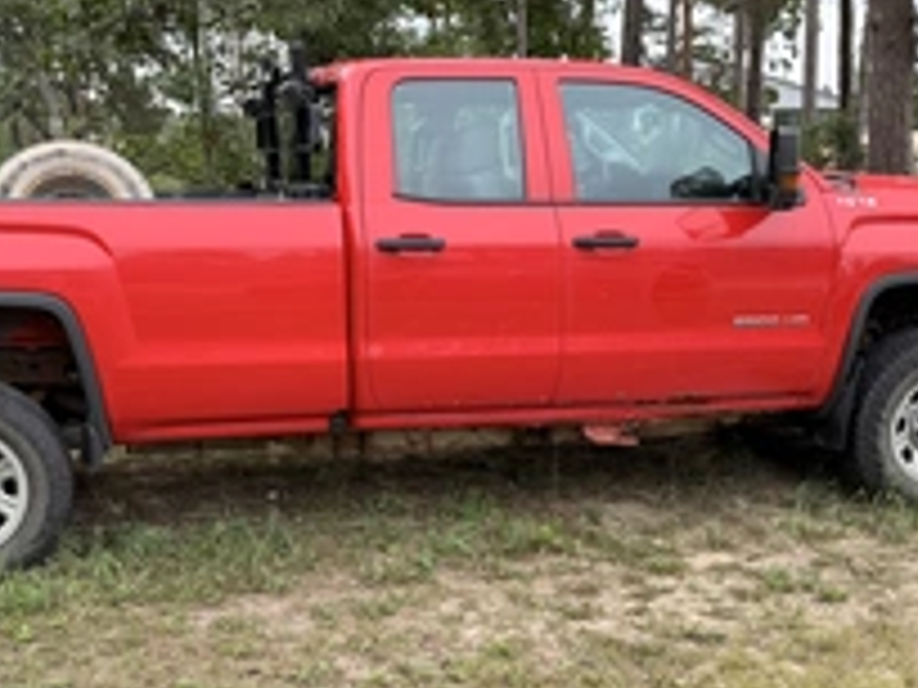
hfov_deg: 40.2
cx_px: 364
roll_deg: +1.2
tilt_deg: -13.0
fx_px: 1246
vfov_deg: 30.7
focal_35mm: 47
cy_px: 436
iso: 80
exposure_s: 1/878
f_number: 1.78
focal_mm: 6.76
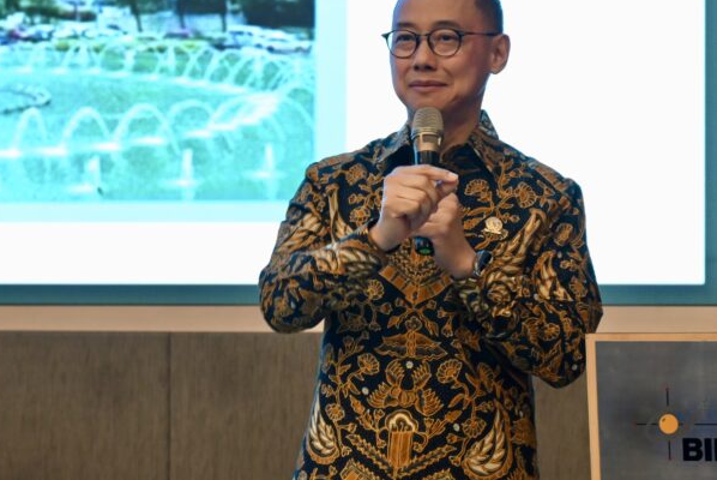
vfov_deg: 8.9
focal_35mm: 154
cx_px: 445
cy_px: 181
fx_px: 3070
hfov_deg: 13.3
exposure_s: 1/60
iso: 4000
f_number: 6.3
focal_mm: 120
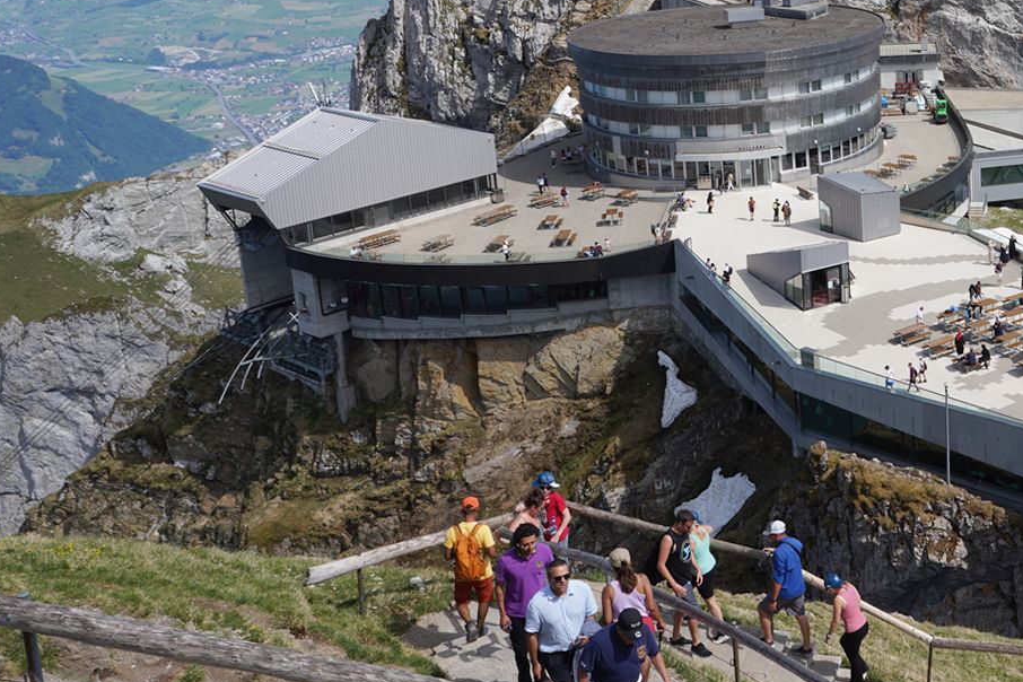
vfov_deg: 24.8
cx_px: 1044
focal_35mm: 53
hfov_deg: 33.9
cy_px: 68
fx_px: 1506
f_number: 14
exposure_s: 1/100
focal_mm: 24
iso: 100
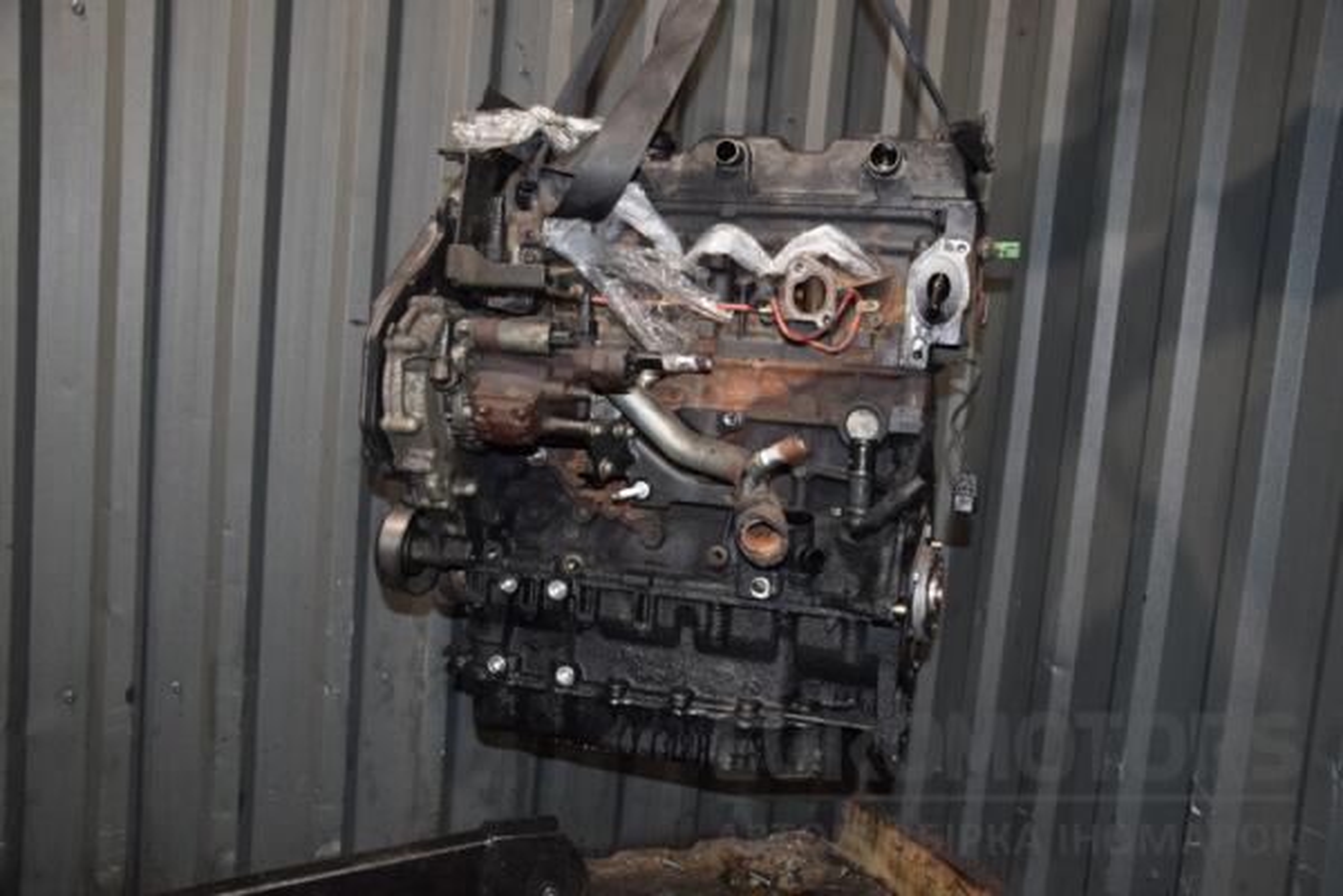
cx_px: 672
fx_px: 1231
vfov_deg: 40.0
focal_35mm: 33
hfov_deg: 57.2
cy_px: 448
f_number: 5
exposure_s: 1/60
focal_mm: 22
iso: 800
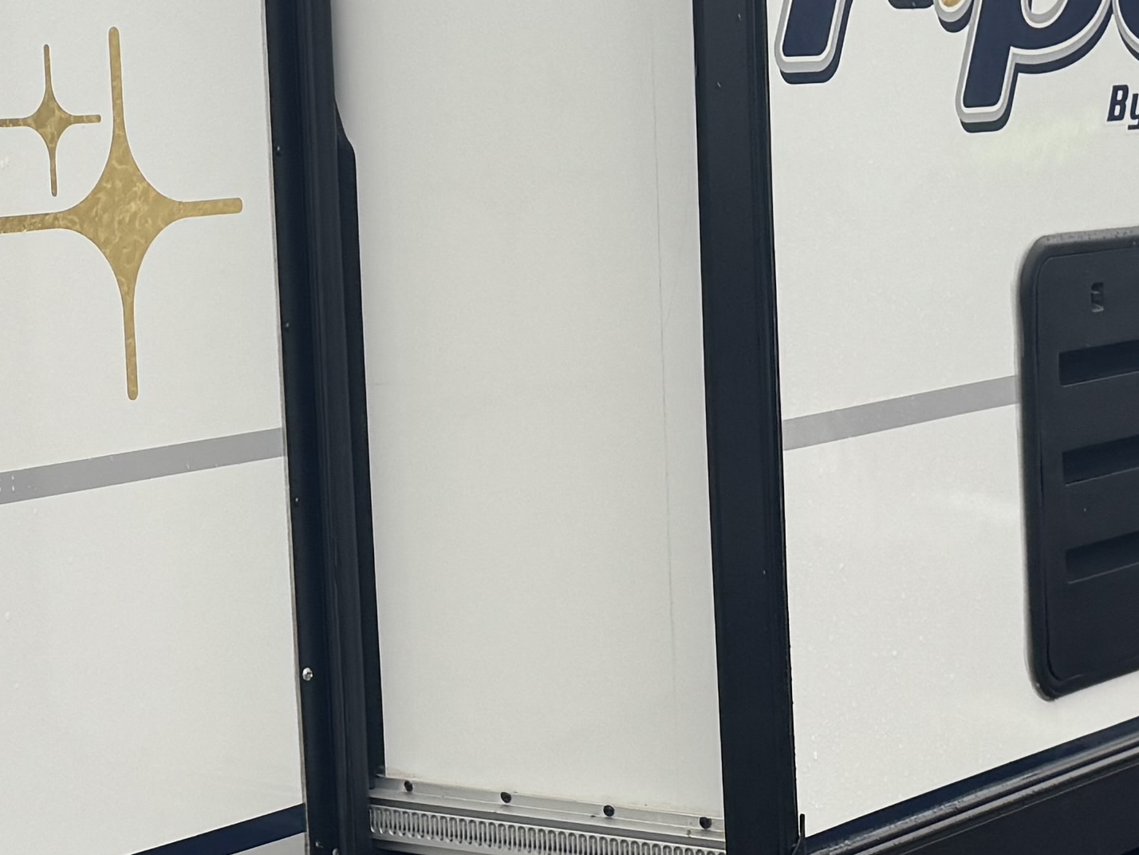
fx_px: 3159
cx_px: -22
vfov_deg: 15.4
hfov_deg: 19.8
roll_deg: +2.4
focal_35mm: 96
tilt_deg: -6.8
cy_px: 429
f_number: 1.78
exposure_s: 1/293
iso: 80
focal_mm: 6.76
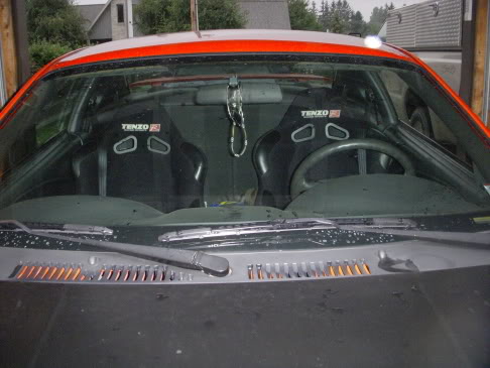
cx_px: 245
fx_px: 538
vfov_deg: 37.8
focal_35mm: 38
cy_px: 184
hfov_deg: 49.0
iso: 800
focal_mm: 6.3
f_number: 3.3
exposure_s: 1/250
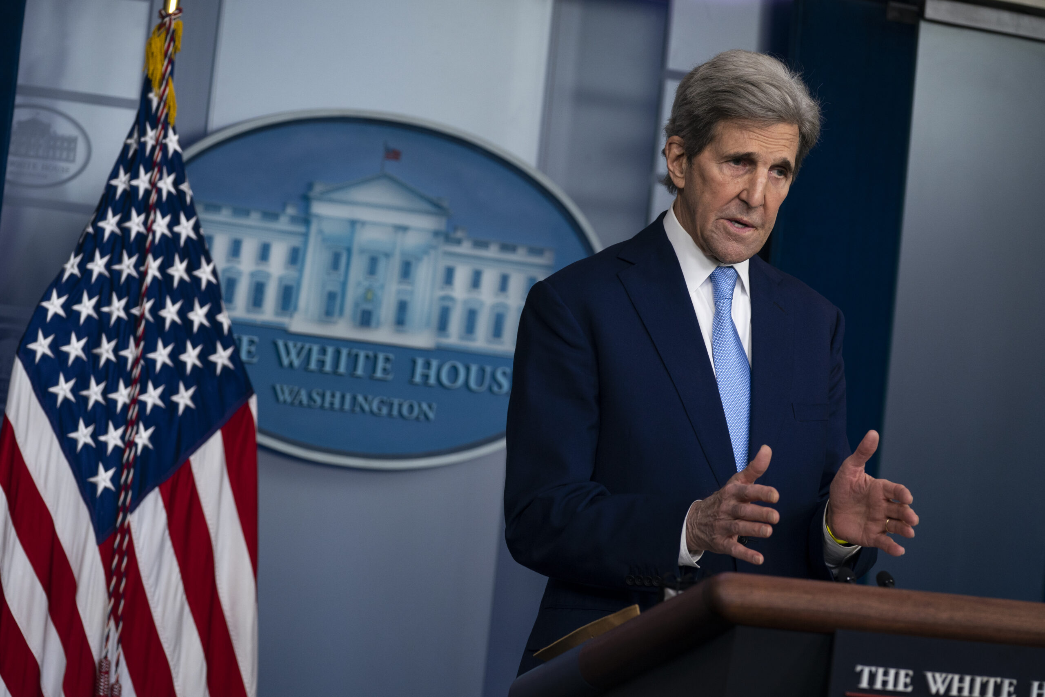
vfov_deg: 9.4
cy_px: 348
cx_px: 522
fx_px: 4238
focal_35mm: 146
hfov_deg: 14.1
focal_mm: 146
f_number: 4
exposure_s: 1/400
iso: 1250
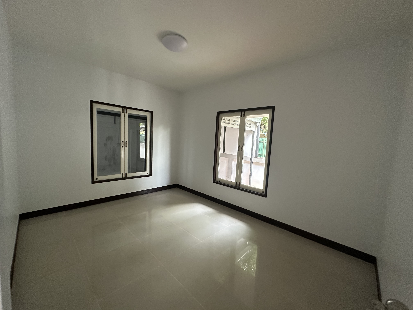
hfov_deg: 102.1
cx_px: 206
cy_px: 155
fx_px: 167
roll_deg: -3.2
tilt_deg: -5.0
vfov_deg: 85.7
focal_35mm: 14
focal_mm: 2.22
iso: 500
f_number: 2.2
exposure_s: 1/60
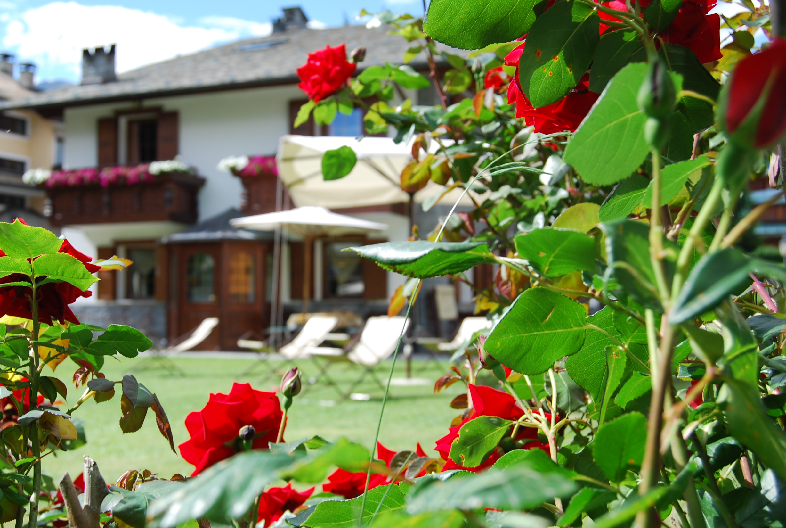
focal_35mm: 46
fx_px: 1006
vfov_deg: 29.4
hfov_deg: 42.5
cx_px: 328
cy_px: 267
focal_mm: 26
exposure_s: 1/200
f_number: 7.1
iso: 100
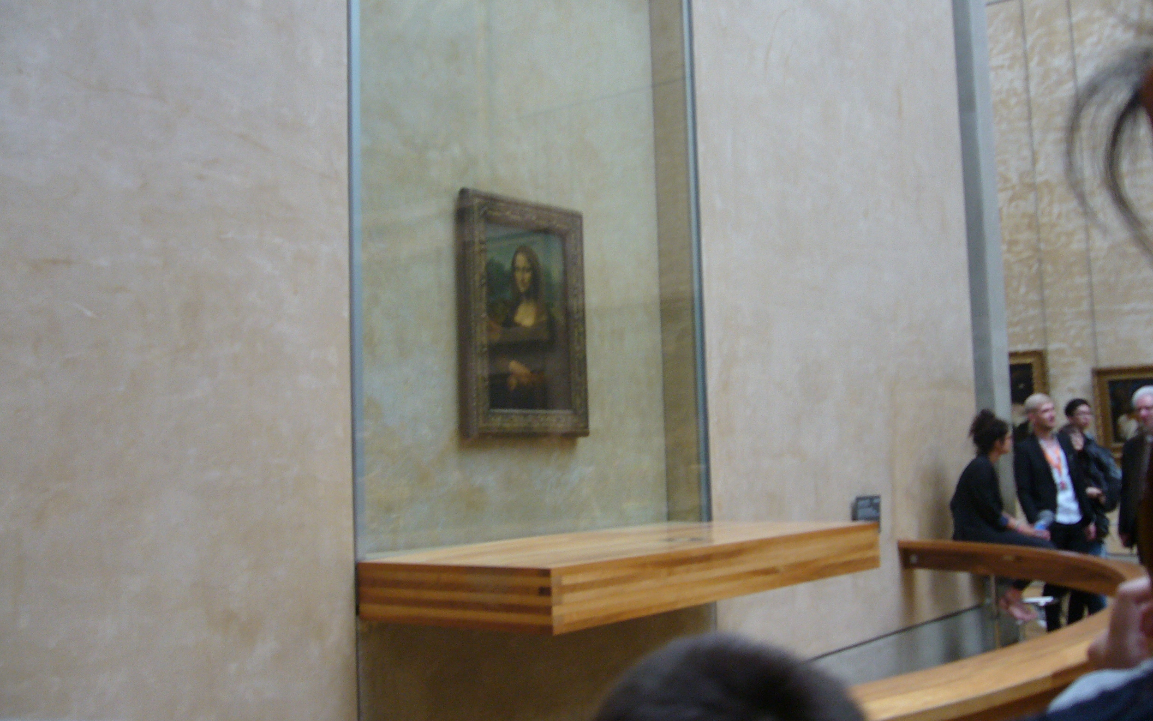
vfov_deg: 33.6
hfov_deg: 51.5
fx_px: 1194
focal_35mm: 38
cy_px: 331
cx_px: 564
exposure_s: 1/20
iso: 100
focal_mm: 5.8
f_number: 2.8
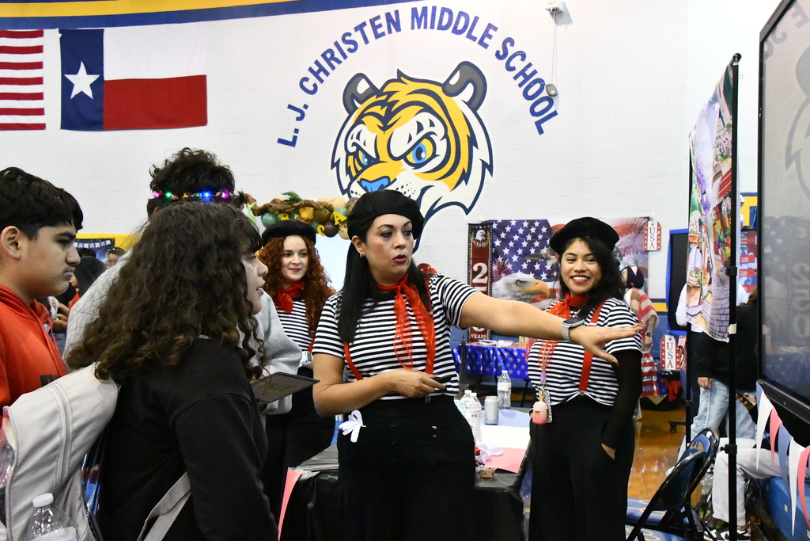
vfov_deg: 34.2
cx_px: 405
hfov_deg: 49.5
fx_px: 878
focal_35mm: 39
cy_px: 270
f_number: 9
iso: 16000
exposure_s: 1/320
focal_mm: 26
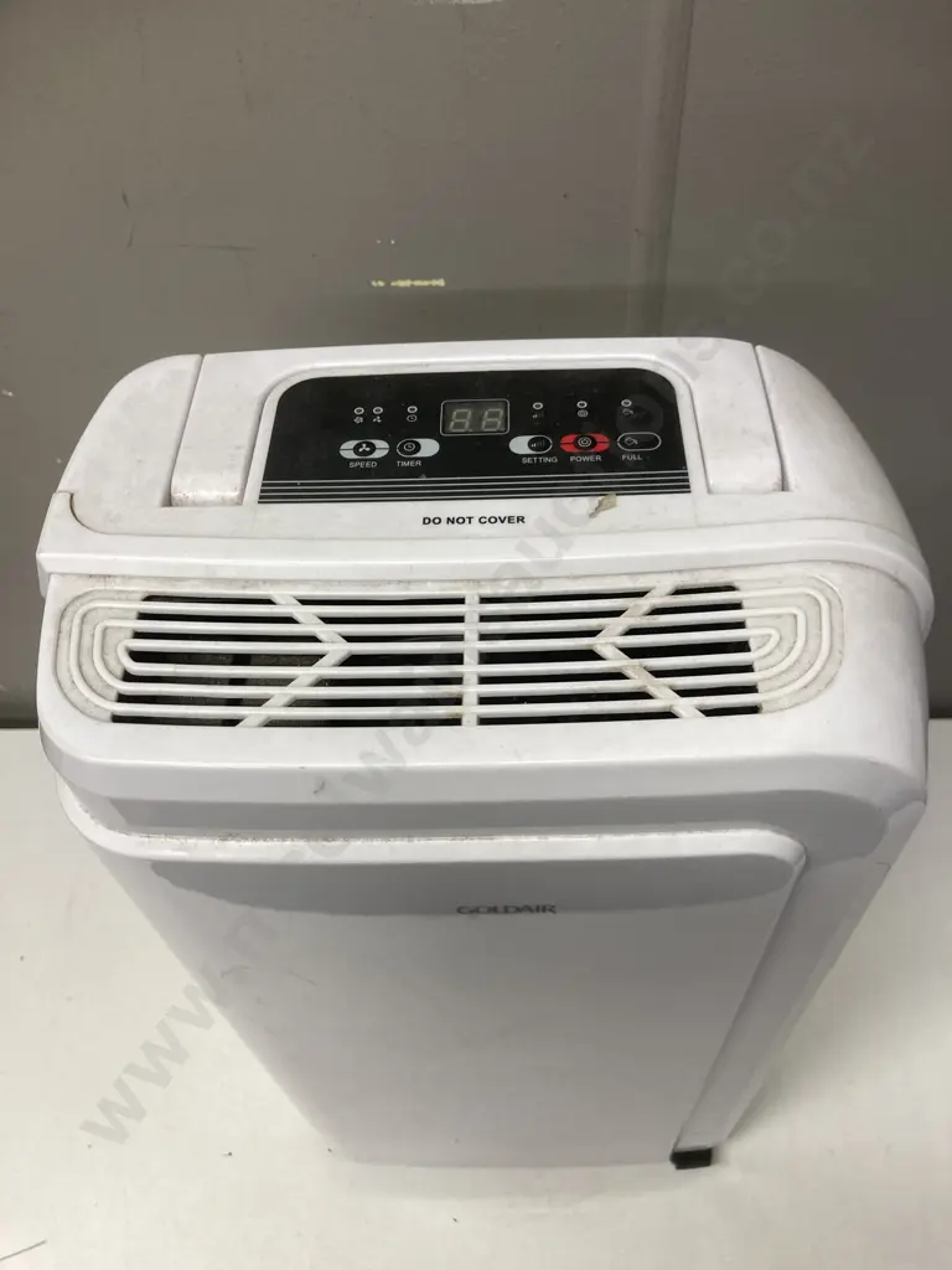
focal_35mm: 28
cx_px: 476
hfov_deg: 49.7
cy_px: 635
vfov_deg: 63.4
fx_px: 1027
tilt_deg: -51.8
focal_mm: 3.99
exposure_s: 1/100
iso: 80
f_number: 1.8
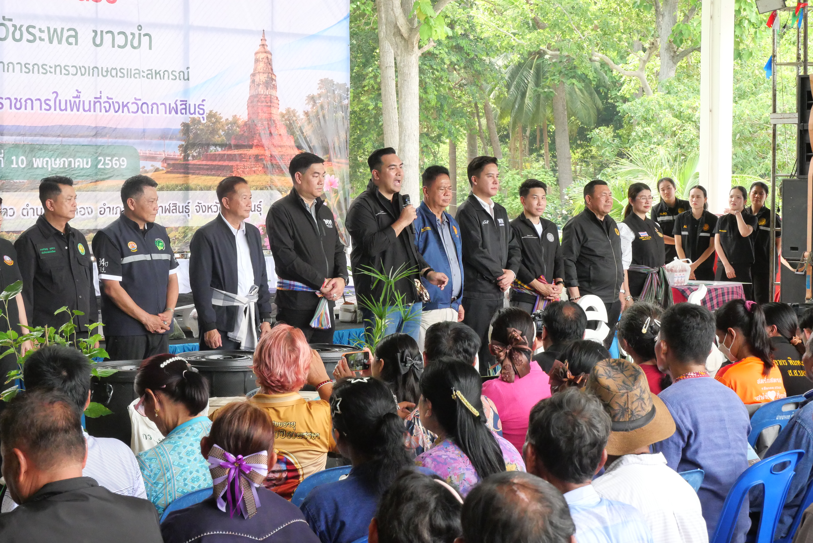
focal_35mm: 81
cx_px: 406
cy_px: 272
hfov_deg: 25.0
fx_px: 1830
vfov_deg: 16.9
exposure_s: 1/320
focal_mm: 39
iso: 3200
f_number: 8
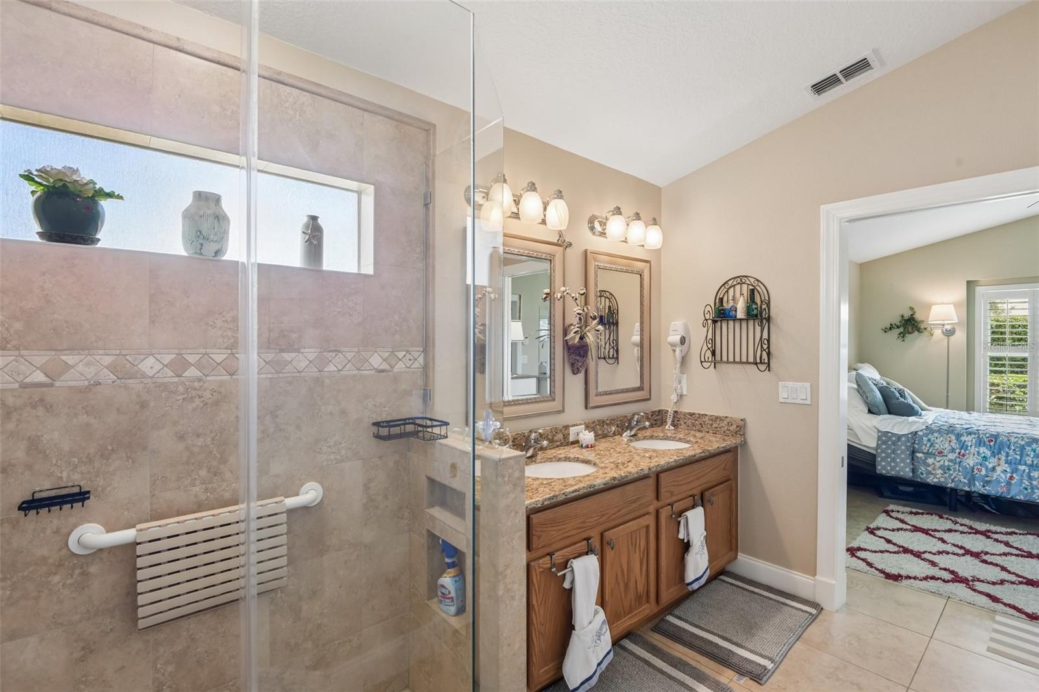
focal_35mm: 16
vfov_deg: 73.7
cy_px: 346
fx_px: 462
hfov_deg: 96.7
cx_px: 520
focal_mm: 16
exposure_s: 1/15
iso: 400
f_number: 8
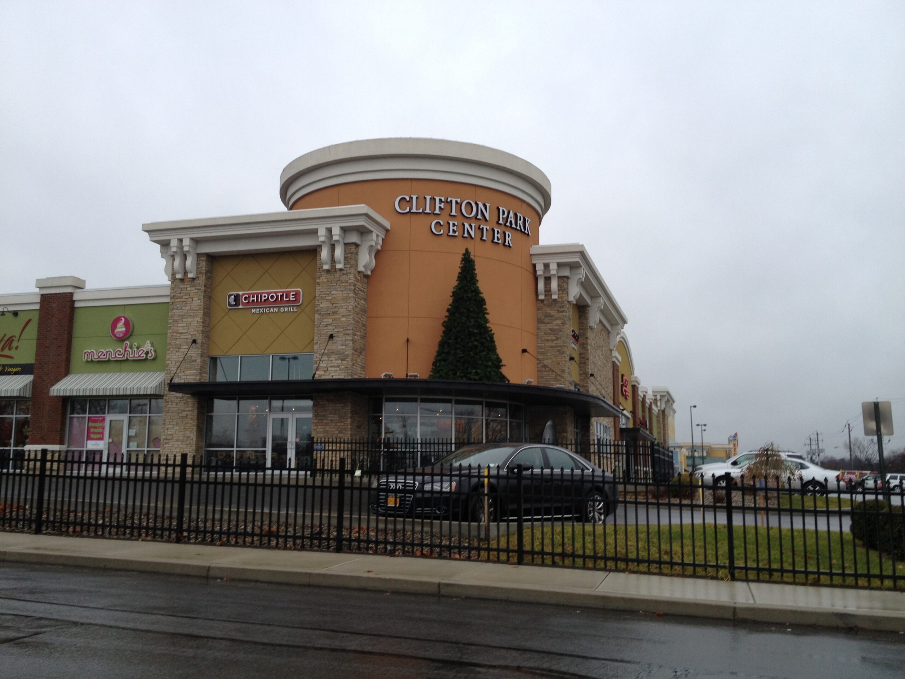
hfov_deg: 52.6
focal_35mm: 35
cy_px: 340
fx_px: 915
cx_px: 452
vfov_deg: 40.7
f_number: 2.4
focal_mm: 4.28
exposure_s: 1/211
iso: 64
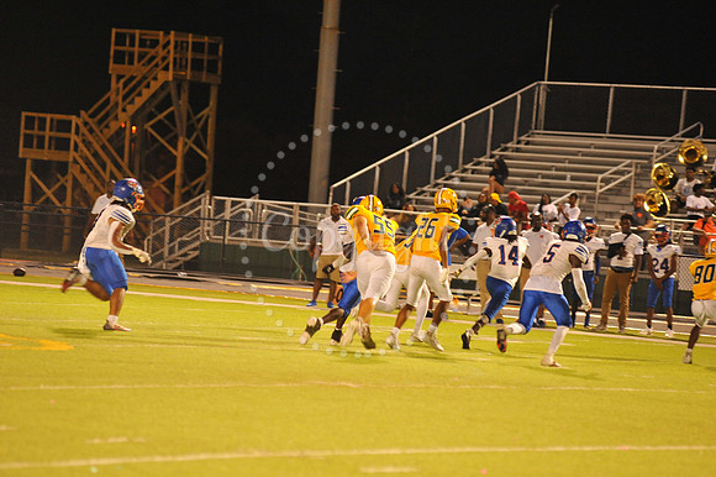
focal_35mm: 200
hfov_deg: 10.3
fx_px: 3975
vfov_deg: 6.9
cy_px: 238
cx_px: 358
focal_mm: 200
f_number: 3.5
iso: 3200
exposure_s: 1/160
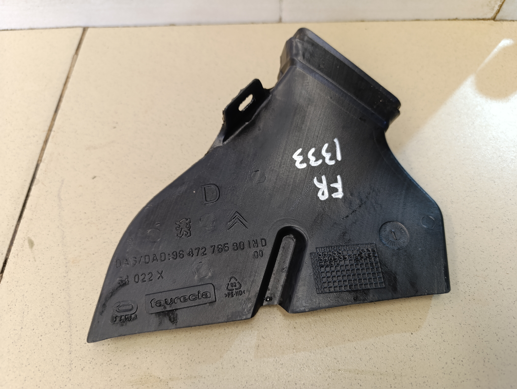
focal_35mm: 23
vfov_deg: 59.0
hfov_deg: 73.8
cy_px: 194
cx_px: 258
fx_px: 344
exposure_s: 1/50
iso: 640
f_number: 1.6
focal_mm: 6.14
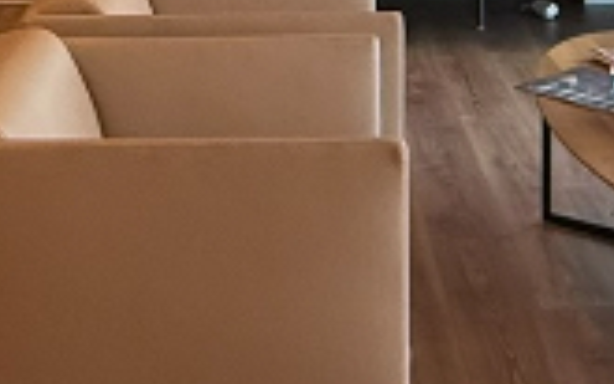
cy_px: -261
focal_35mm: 90
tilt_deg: -2.0
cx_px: 342
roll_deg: +0.8
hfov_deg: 23.0
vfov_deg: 13.3
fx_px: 1506
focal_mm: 2.22
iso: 200
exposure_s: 1/99
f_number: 2.2
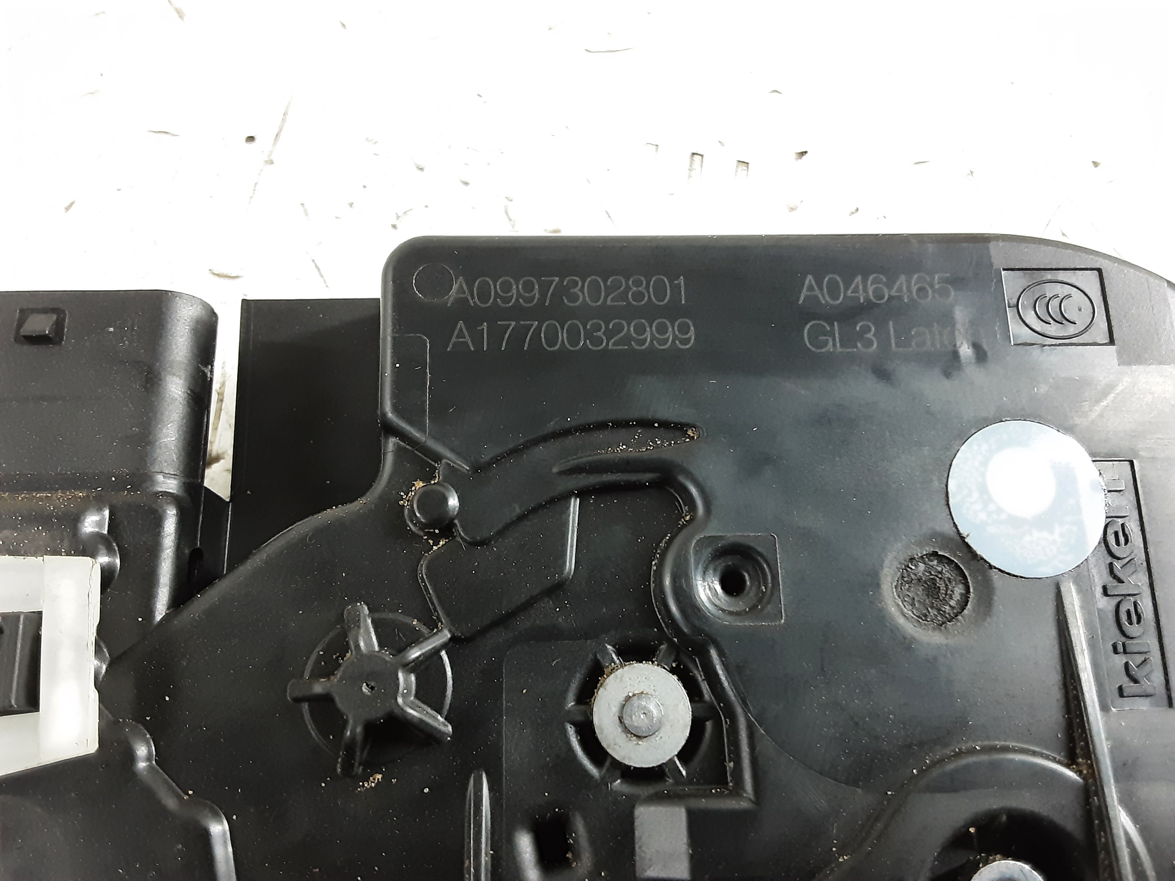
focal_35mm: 27
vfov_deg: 51.4
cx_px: 588
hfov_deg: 65.3
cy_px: 440
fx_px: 916
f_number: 1.9
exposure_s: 1/25
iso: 250
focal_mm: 2.91
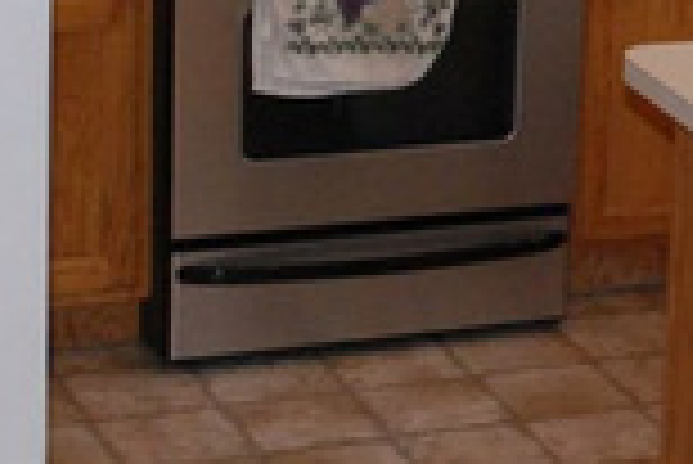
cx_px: 1143
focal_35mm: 174
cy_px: -59
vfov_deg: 7.9
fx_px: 3353
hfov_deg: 11.2
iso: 1250
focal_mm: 28
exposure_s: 1/100
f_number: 8
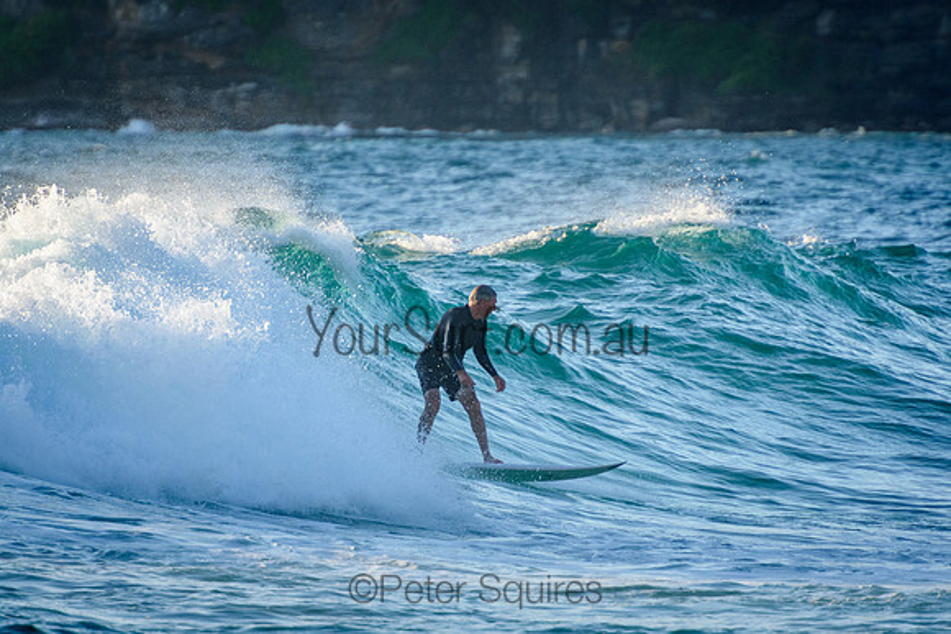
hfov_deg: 3.4
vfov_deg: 2.3
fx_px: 16131
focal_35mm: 611
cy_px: 317
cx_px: 476
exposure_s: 1/2000
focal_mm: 400
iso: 720
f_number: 5.6
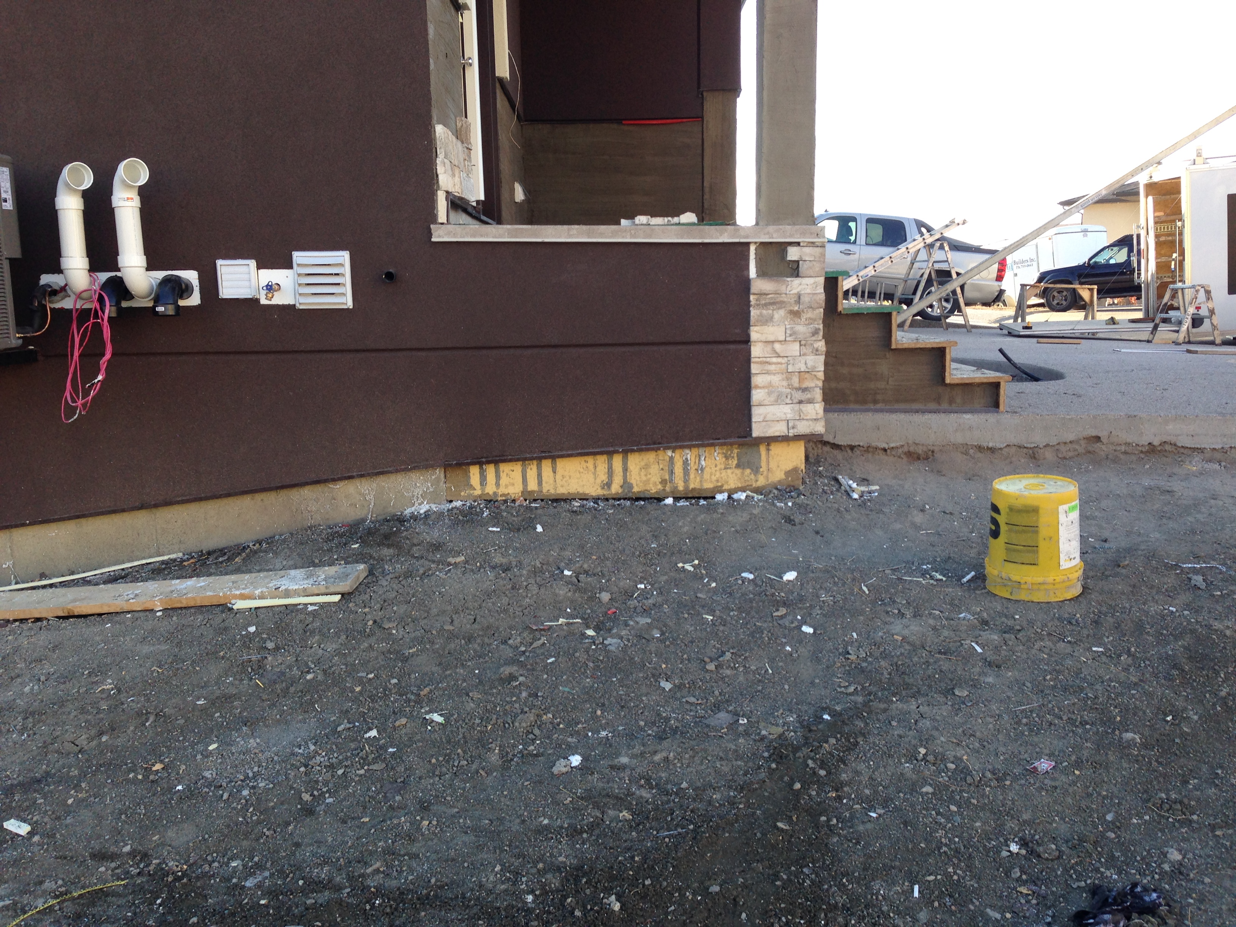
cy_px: 464
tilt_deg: -8.6
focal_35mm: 33
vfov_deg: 42.9
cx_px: 618
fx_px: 1178
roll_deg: +1.2
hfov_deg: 55.4
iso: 50
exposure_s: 1/220
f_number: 2.4
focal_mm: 4.12
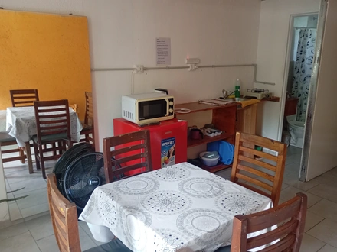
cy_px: 126
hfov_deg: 63.4
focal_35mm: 28
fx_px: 273
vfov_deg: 49.7
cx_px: 168
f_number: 1.8
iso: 456
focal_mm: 4.27
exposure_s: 1/33.3
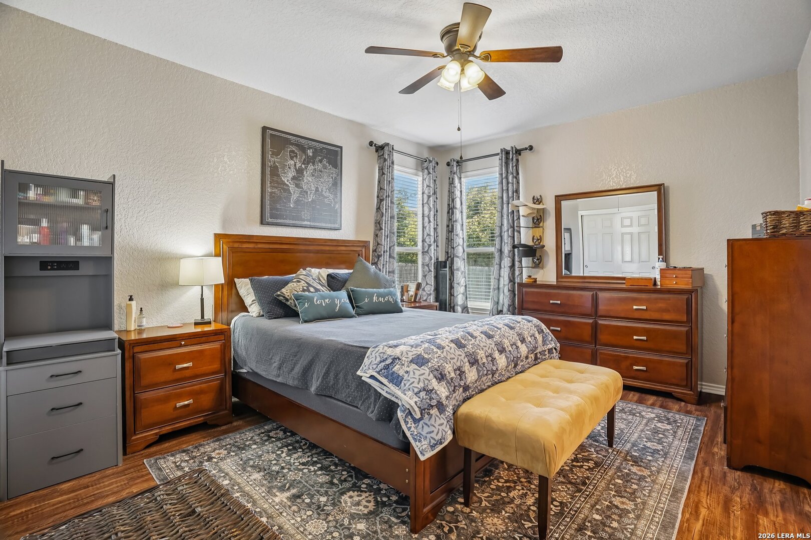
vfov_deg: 73.7
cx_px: 406
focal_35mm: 16
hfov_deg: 96.7
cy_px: 270
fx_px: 360
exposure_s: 1/6
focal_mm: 16
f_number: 8
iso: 400
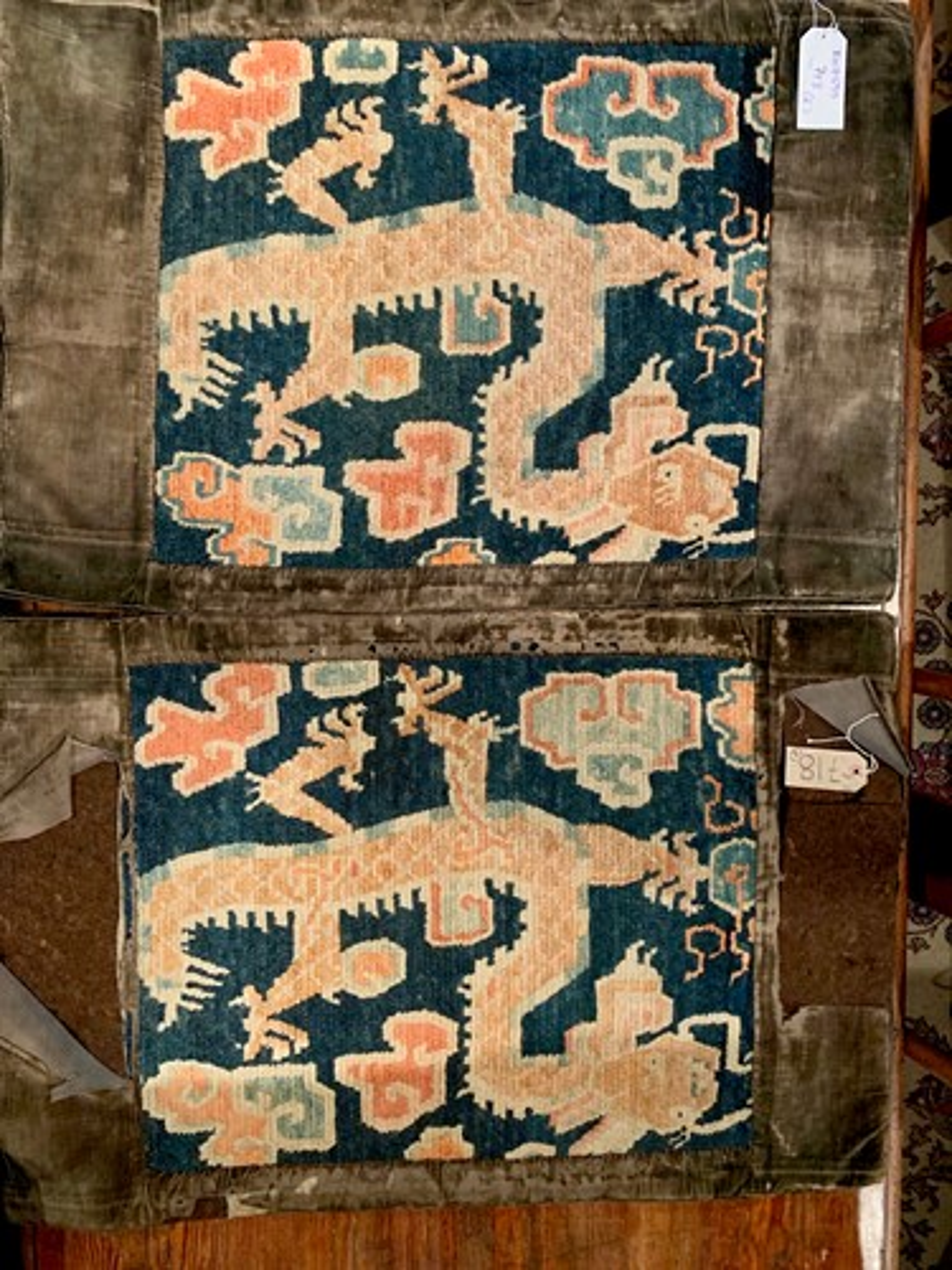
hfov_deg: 53.1
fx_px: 953
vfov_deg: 67.3
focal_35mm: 26
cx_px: 476
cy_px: 635
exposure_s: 1/25
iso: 640
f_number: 1.8
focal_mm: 4.25
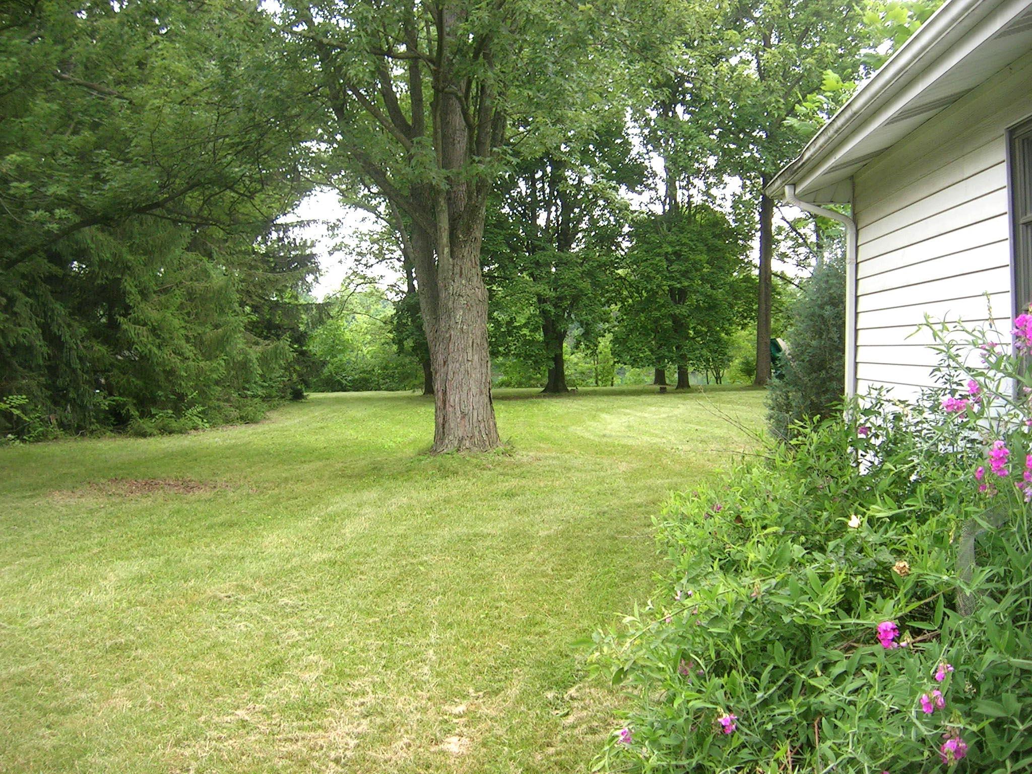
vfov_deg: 40.7
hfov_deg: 52.6
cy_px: 387
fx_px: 1043
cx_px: 516
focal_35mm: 35
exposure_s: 1/128
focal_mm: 5.4
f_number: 2.8
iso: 50
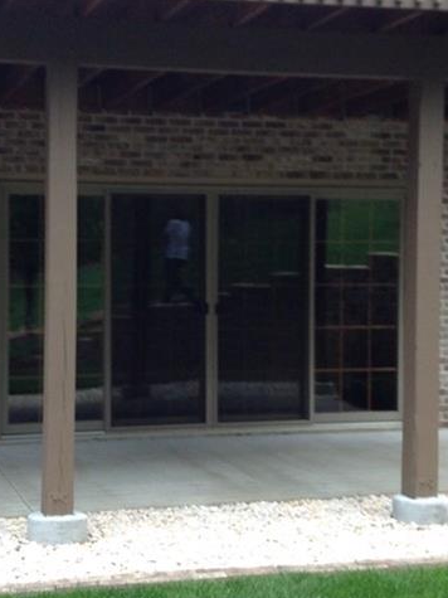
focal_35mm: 71
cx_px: 147
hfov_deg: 20.6
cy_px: 297
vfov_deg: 27.4
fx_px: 1226
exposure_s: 1/60
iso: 40
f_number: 2.4
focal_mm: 3.3
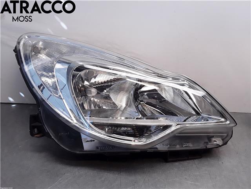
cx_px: 126
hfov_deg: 63.4
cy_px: 94
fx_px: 203
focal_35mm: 28
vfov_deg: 49.7
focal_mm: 2.91
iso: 100
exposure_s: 1/229
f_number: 1.9
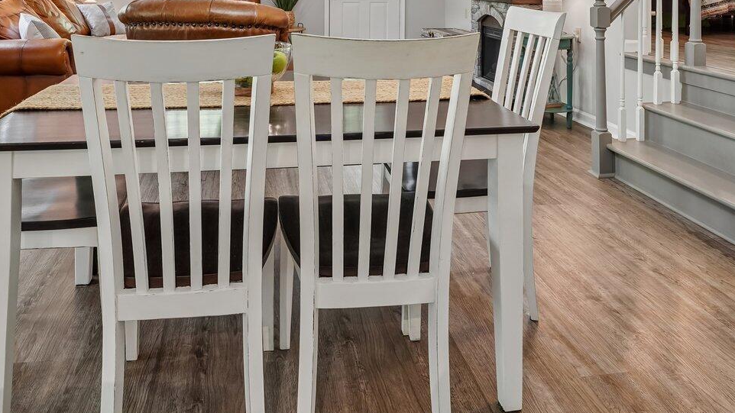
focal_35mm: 29
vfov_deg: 34.9
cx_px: 340
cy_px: -33
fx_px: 565
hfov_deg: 66.0
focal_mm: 13
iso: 400
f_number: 8
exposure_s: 1/10
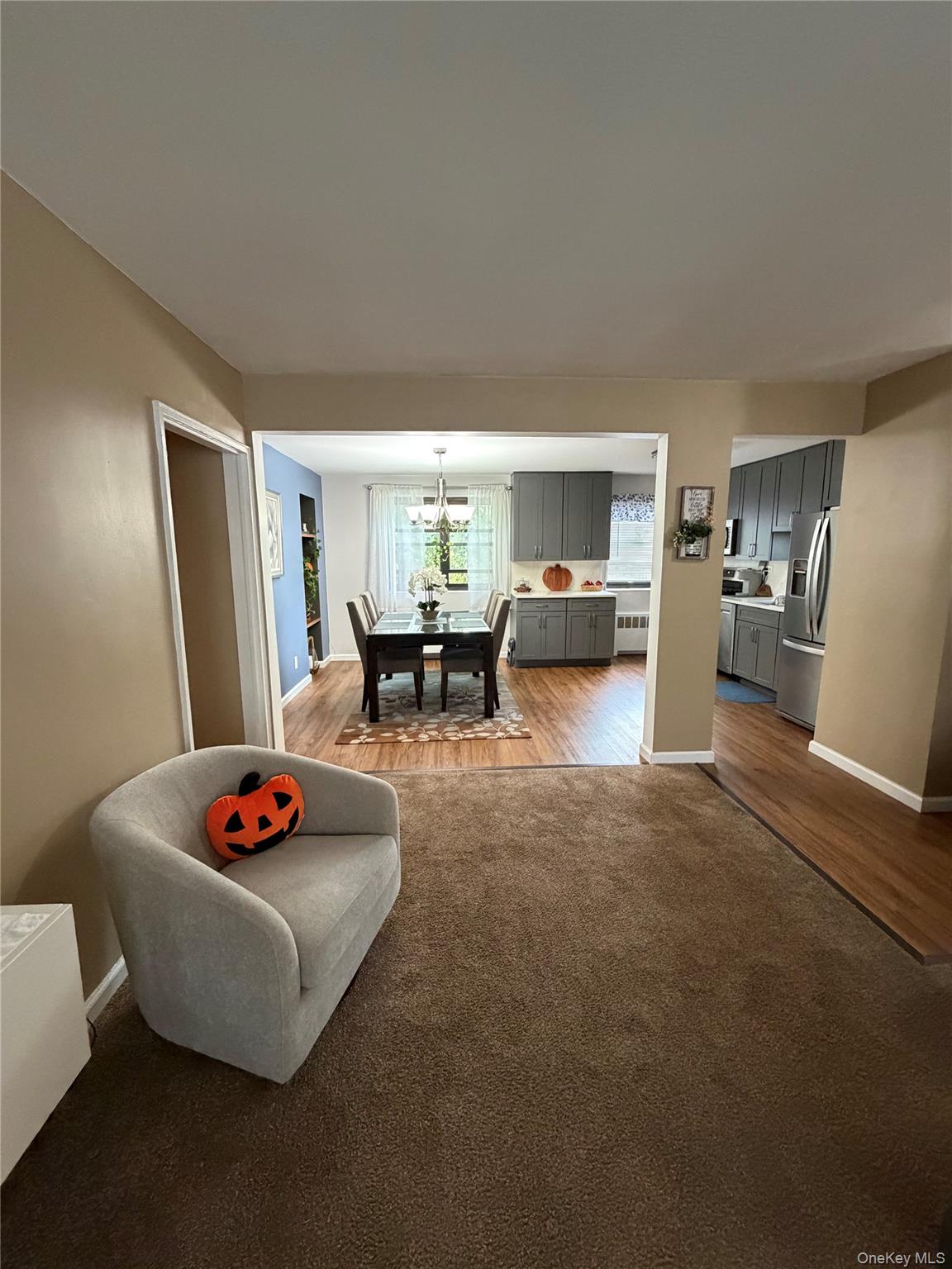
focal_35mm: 14
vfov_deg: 102.1
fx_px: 513
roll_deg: +0.5
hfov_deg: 85.7
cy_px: 634
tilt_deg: -9.3
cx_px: 476
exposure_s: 1/60
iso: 800
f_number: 2.2
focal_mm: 2.22
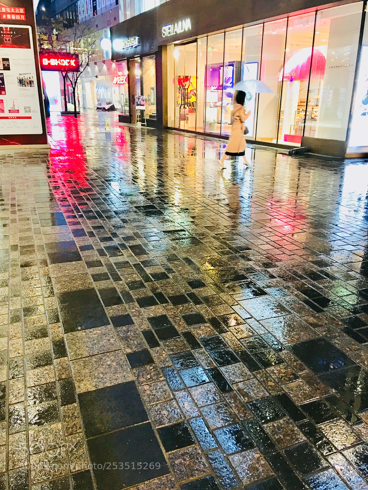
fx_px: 411
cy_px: 245
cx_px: 184
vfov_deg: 61.7
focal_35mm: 29
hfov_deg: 48.2
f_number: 2.2
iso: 100
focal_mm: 4.15
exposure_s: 1/8
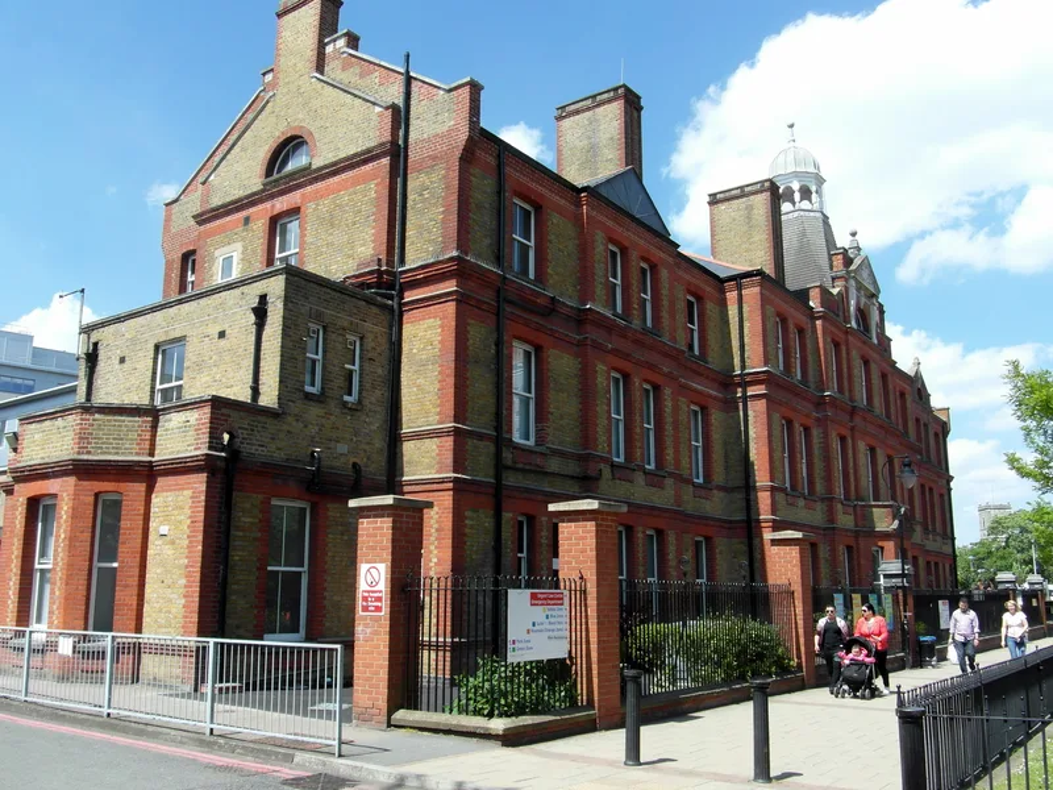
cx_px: 526
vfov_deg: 44.2
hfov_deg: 56.8
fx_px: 973
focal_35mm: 32
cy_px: 395
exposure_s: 1/250
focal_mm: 5.3
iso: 80
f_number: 5
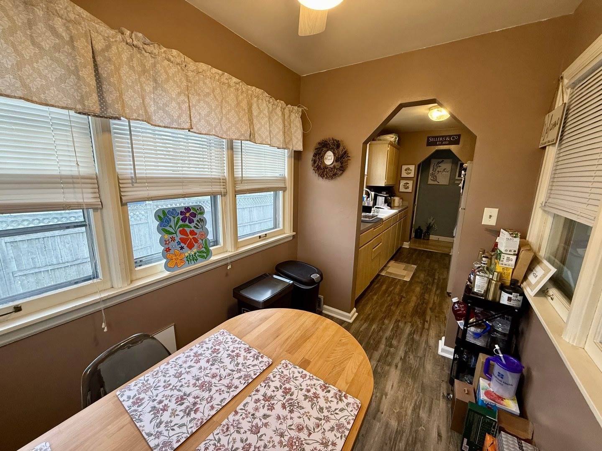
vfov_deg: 85.7
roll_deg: -1.1
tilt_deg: -11.7
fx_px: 243
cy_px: 226
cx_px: 301
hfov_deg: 102.1
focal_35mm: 14
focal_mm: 2.22
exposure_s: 1/60
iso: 200
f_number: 2.2
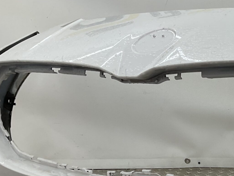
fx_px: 487
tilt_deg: -19.8
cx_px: 262
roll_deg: +0.3
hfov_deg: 25.0
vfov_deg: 19.6
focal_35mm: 72
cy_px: 194
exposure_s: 1/120
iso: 20
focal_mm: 3
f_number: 1.8
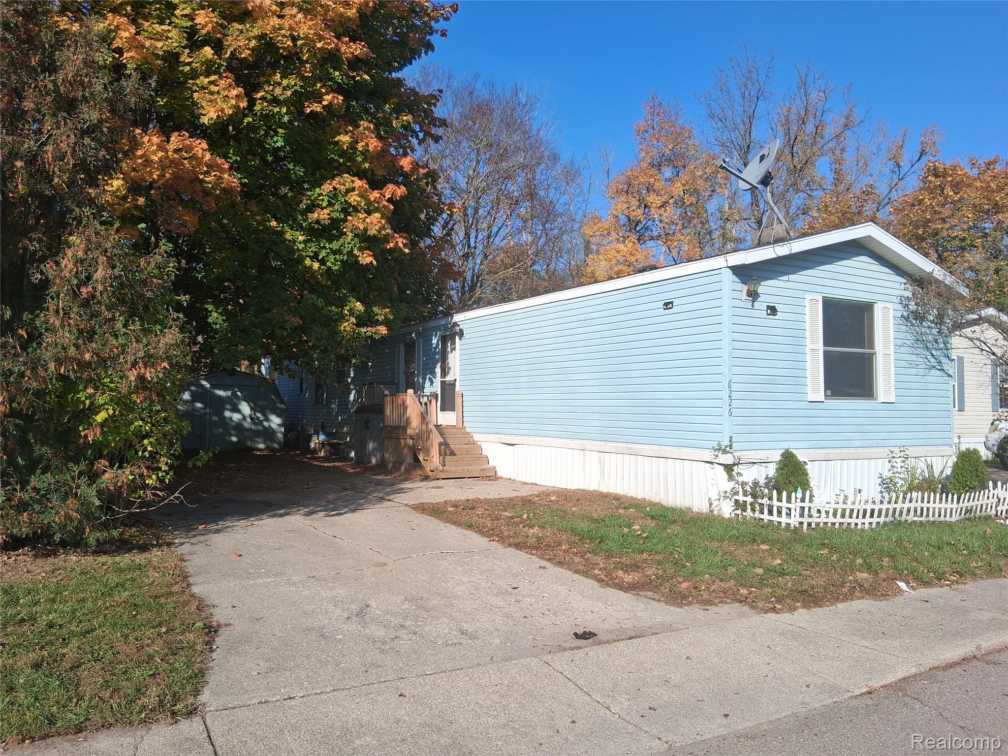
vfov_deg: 53.1
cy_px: 378
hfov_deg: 67.3
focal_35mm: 26
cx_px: 504
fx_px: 757
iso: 25
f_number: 1.8
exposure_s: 1/665
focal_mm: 3.98
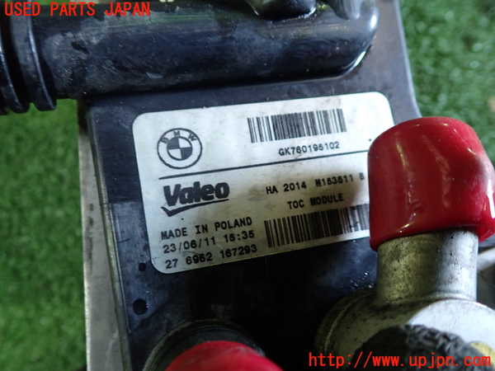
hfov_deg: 60.0
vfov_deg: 46.8
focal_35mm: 30
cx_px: 248
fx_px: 429
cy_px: 186
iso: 320
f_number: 2.3
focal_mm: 5.4
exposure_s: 1/30
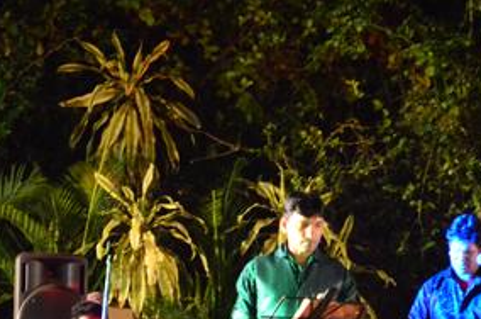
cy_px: 308
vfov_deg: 7.8
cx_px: 362
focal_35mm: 174
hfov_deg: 11.8
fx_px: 2320
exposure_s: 1/5
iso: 5000
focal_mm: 55
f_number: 5.6
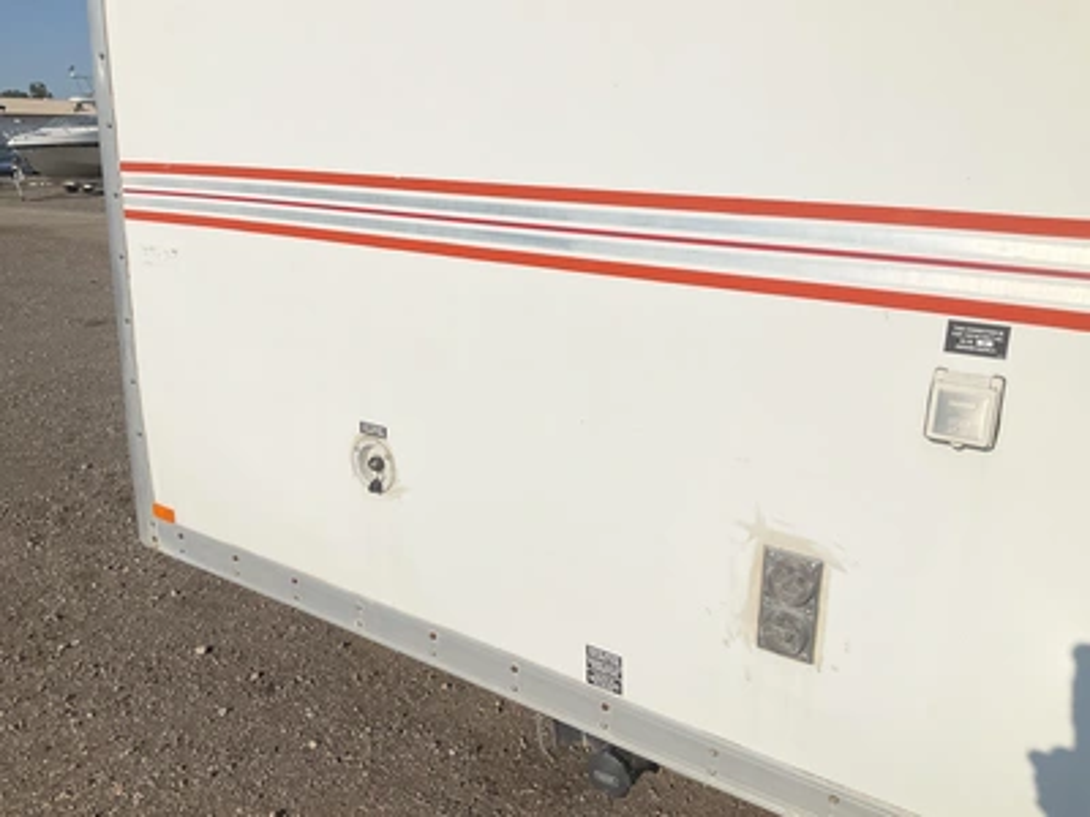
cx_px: 545
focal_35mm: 29
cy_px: 408
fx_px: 913
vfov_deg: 48.2
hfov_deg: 61.7
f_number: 1.8
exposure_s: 1/10204
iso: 25
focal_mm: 3
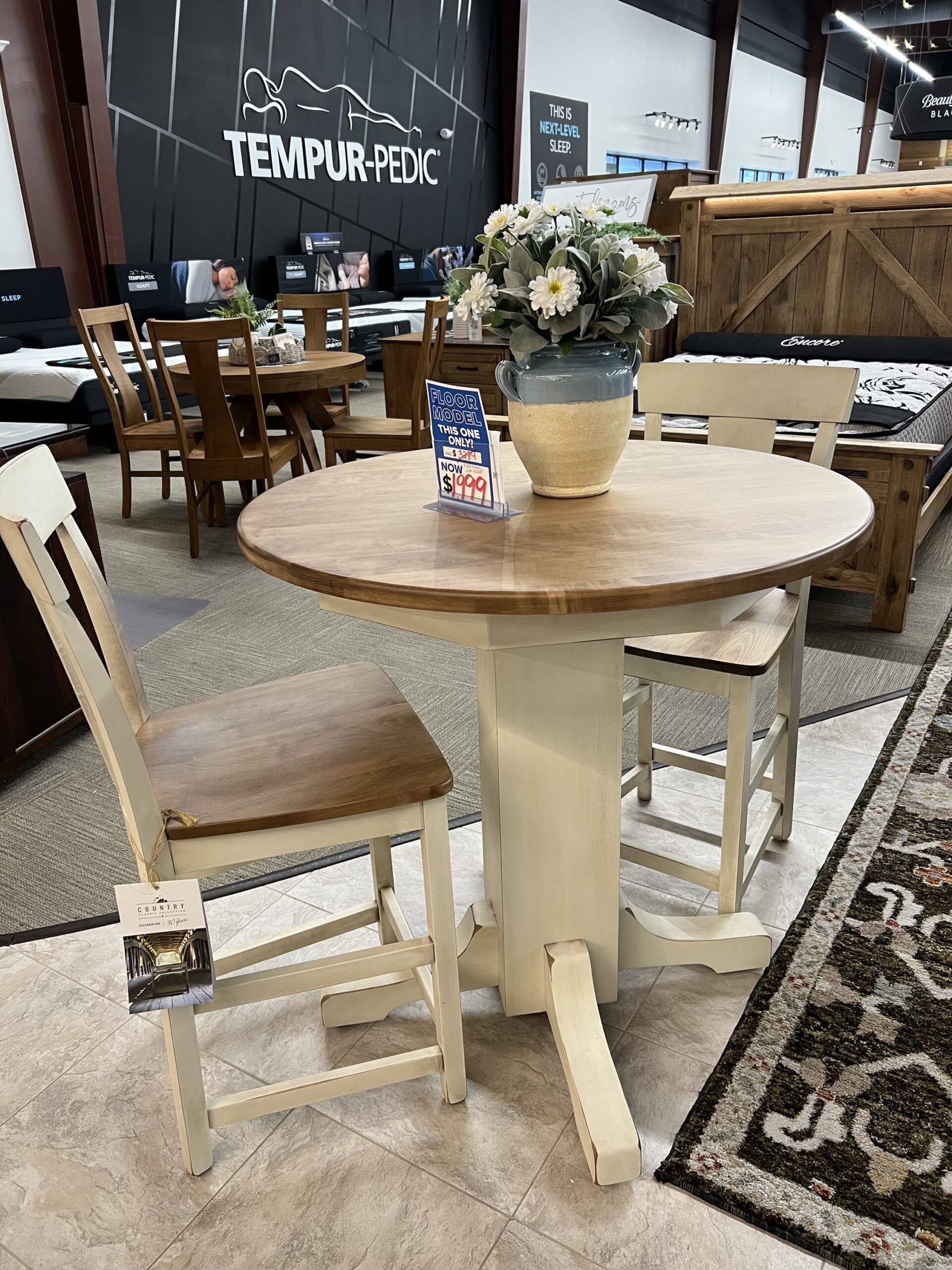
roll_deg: +3.1
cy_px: 635
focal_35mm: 26
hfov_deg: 53.1
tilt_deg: -22.6
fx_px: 953
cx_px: 476
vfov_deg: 67.3
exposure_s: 1/60
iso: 100
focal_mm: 5.7
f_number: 1.5
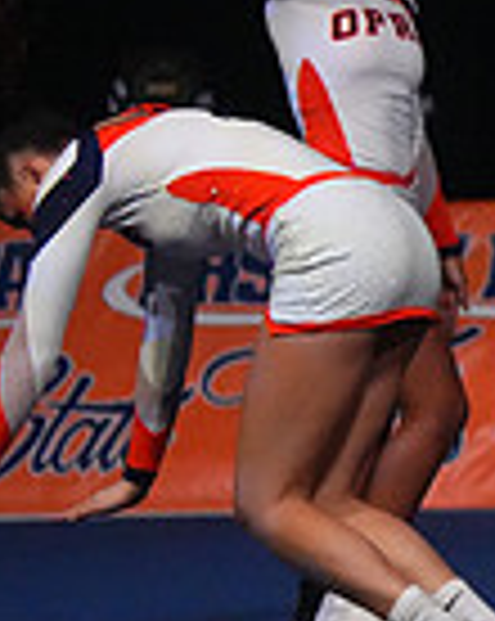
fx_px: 12333
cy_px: 137
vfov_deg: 2.9
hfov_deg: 2.3
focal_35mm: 672
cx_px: 1296
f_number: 5.6
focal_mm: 170
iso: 16000
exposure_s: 1/1250
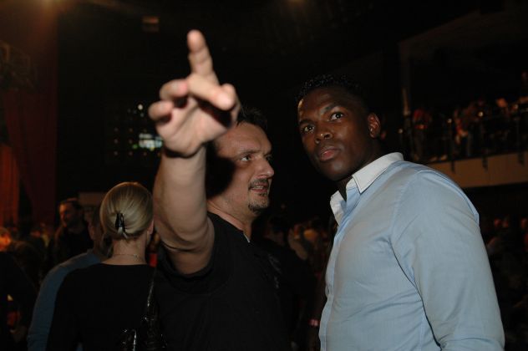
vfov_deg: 31.8
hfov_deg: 46.4
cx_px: 264
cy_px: 176
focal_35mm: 42
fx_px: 615
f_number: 2.8
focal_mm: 28
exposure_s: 1/60
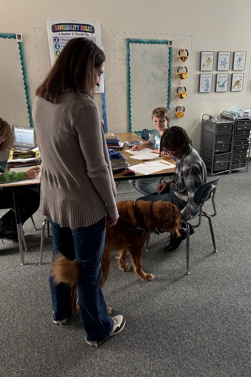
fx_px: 314
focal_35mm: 30
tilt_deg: -20.5
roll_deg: +0.2
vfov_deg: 61.9
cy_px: 186
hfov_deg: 43.4
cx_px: 151
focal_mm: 5.96
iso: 160
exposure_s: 1/60
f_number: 1.6
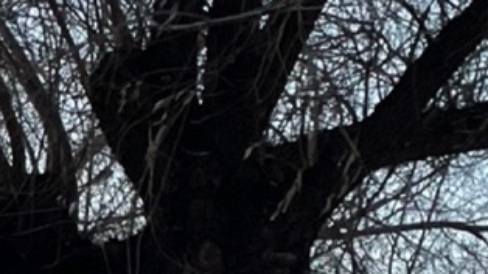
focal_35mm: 185
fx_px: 2392
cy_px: 434
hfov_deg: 10.7
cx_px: -462
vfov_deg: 6.4
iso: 32
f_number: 1.6
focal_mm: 4.2
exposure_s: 1/219
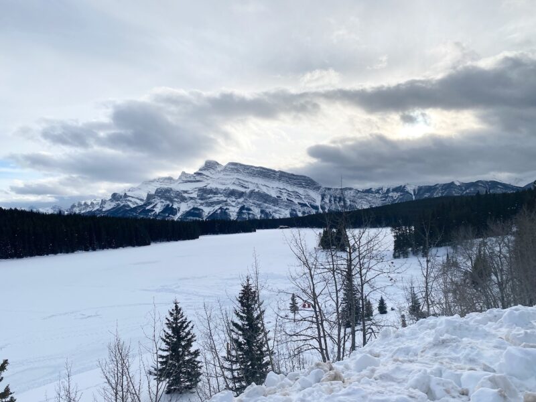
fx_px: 403
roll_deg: +2.8
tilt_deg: +0.5
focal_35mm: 26
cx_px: 268
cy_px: 201
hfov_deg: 67.3
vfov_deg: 53.1
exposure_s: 1/4808
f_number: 1.8
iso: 32
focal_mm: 4.25
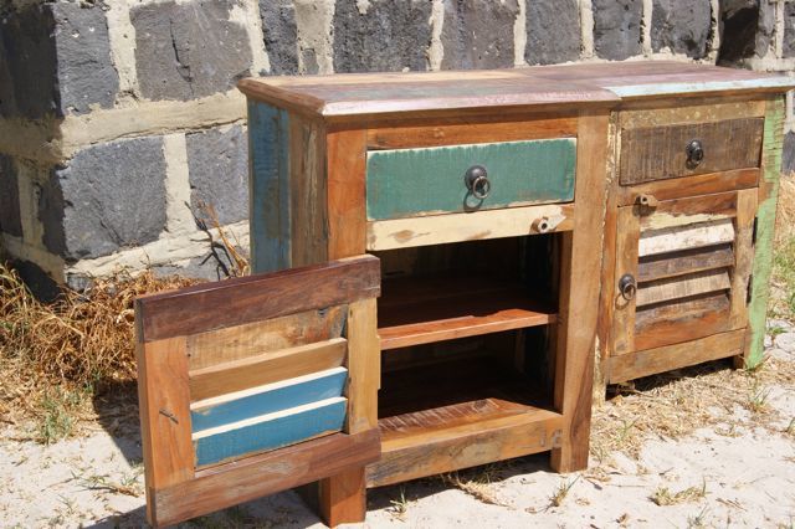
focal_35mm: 45
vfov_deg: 29.8
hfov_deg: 43.6
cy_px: 264
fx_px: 993
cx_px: 398
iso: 100
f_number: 9
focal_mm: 30
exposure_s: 1/200
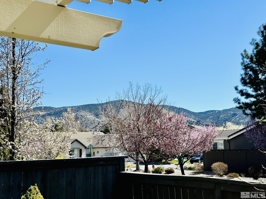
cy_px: 100
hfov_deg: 39.7
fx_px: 369
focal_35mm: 48
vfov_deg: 30.3
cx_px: 133
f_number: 1.78
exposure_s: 1/4016
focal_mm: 6.86
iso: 64
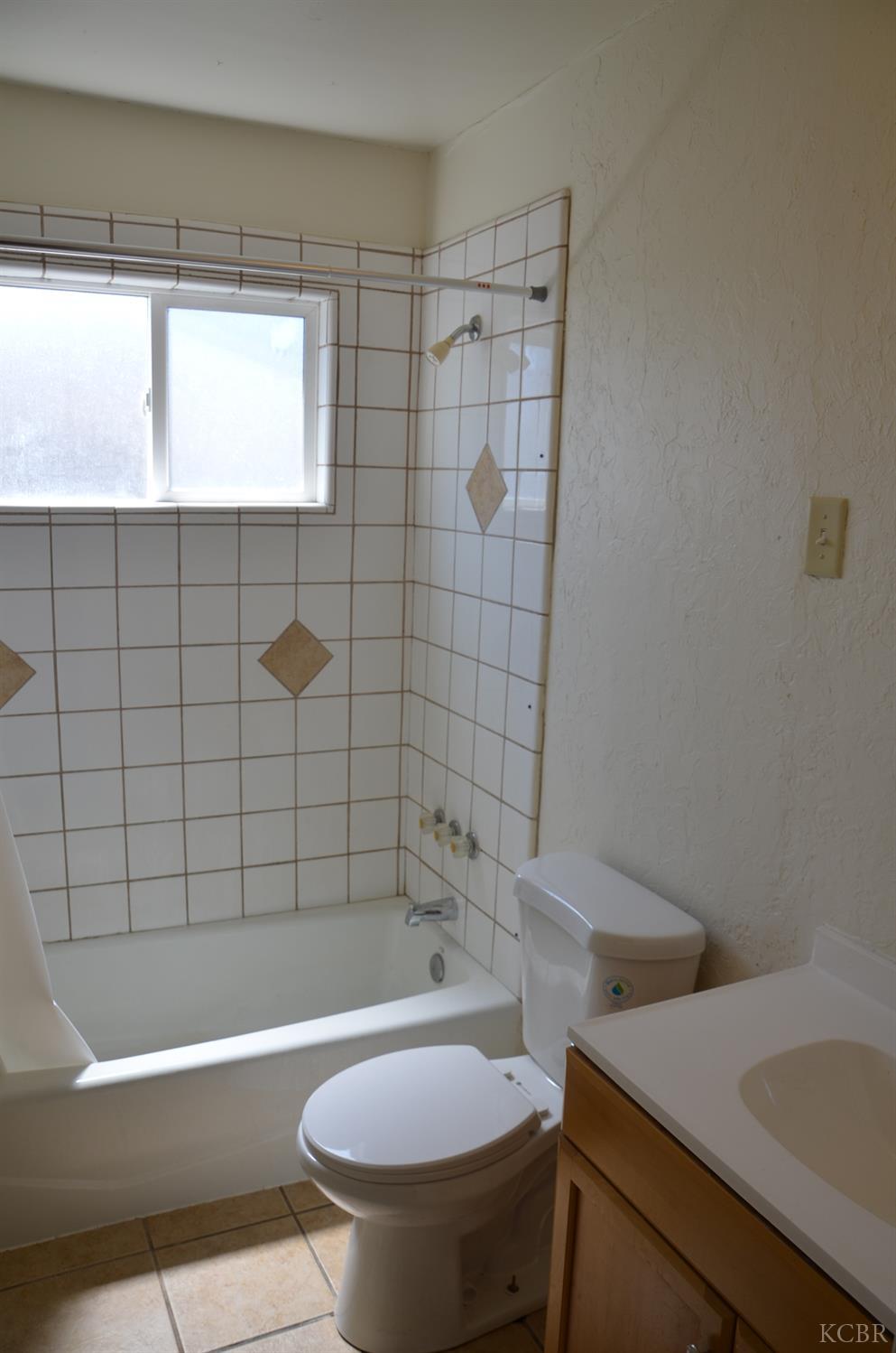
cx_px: 448
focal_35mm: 27
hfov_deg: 47.8
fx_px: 1012
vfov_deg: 67.5
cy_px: 676
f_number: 5.6
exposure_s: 1/125
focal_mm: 18
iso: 200
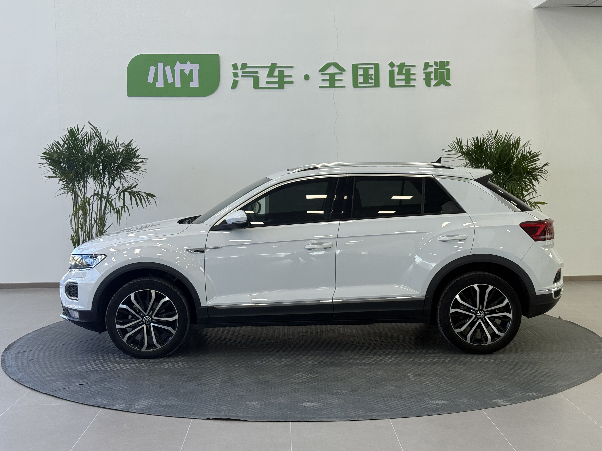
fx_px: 852
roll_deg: +0.6
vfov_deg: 29.7
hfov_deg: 38.9
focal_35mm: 49
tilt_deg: -3.2
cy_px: 224
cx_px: 307
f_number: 1.78
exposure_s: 1/122
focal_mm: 6.76
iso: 64
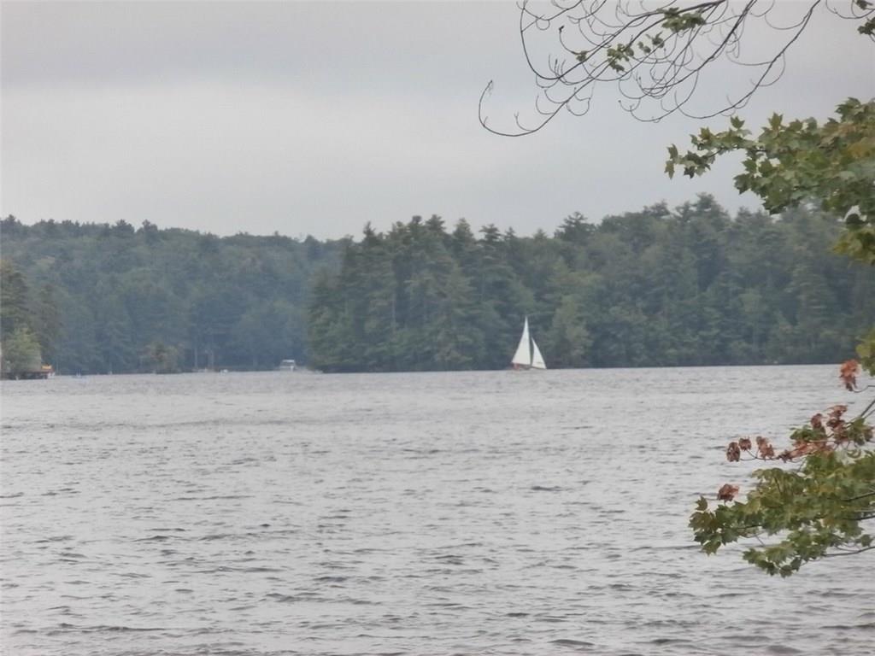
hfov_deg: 8.2
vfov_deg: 6.2
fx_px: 6067
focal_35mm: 240
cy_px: 328
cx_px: 438
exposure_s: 1/200
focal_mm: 42
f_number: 5.8
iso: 100
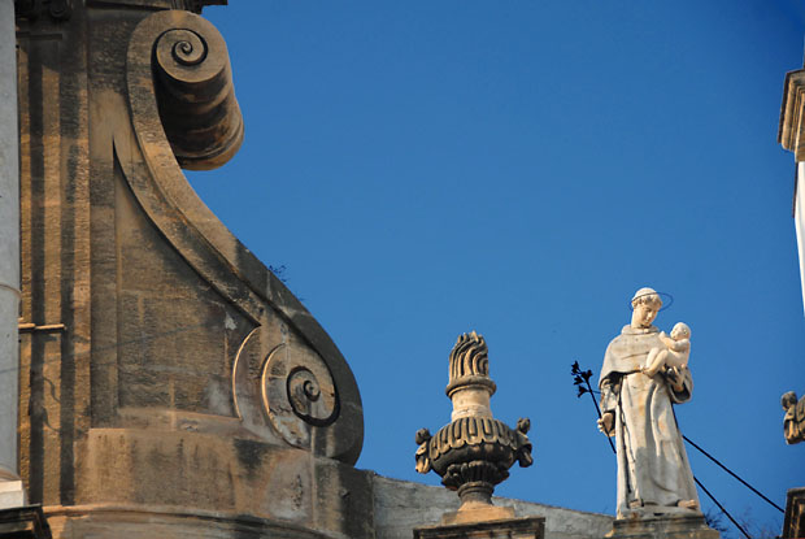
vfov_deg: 9.7
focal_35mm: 142
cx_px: 402
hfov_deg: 14.4
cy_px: 270
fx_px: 3190
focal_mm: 95
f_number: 5.3
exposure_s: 1/320
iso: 400
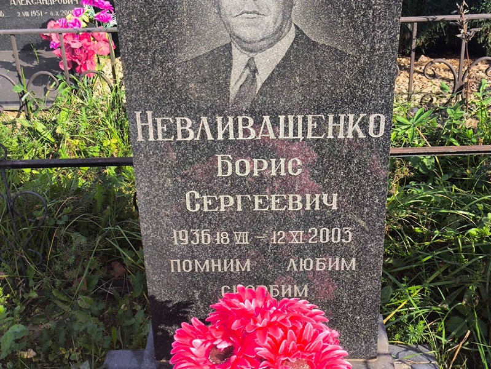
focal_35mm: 50
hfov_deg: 38.2
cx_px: 246
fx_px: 710
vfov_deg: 29.1
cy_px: 184
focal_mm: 4.71
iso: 50
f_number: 1.7
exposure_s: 1/754
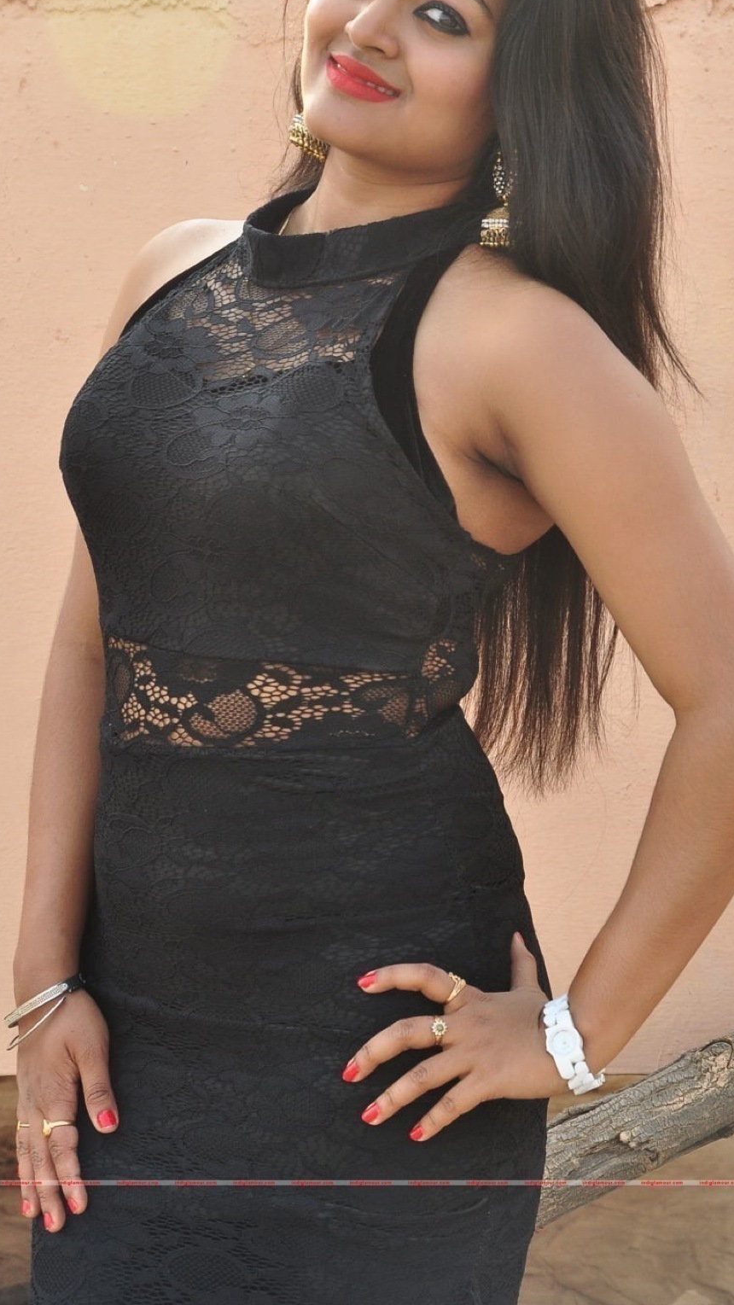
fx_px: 3979
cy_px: 547
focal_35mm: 115
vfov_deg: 18.6
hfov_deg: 10.5
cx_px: 428
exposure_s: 1/125
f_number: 9
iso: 400
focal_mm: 62
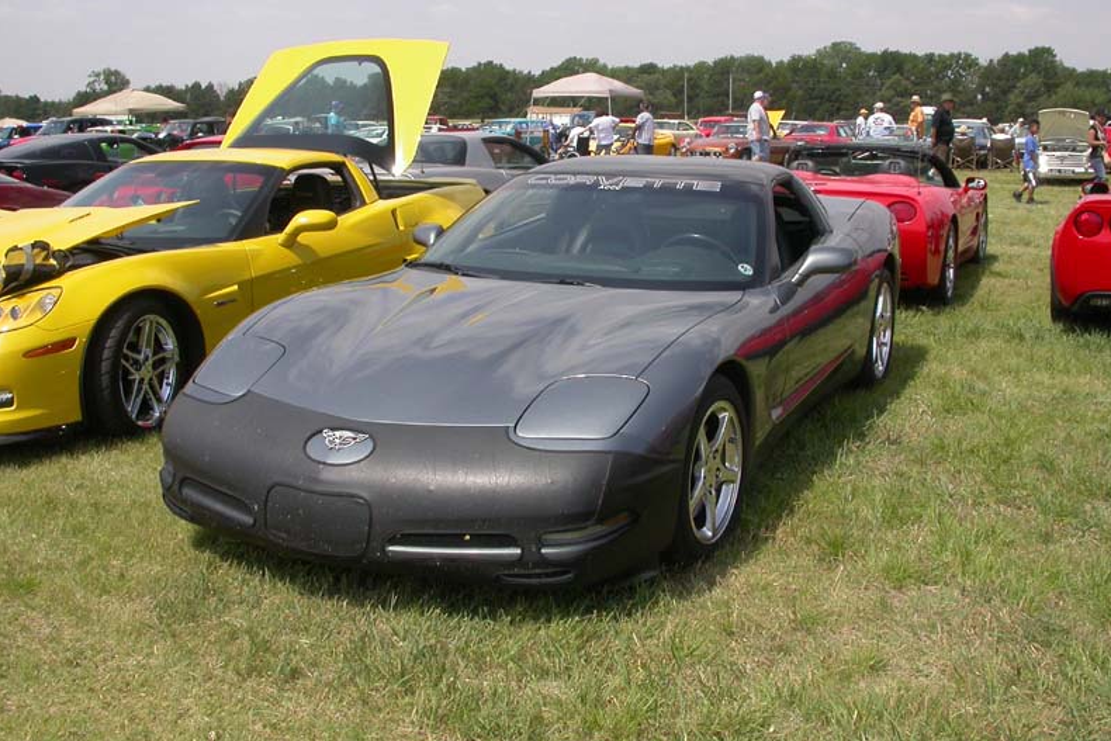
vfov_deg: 33.4
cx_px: 560
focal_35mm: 40
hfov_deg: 48.5
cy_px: 321
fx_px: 1235
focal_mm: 7.85
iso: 100
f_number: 6.7
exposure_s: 1/404
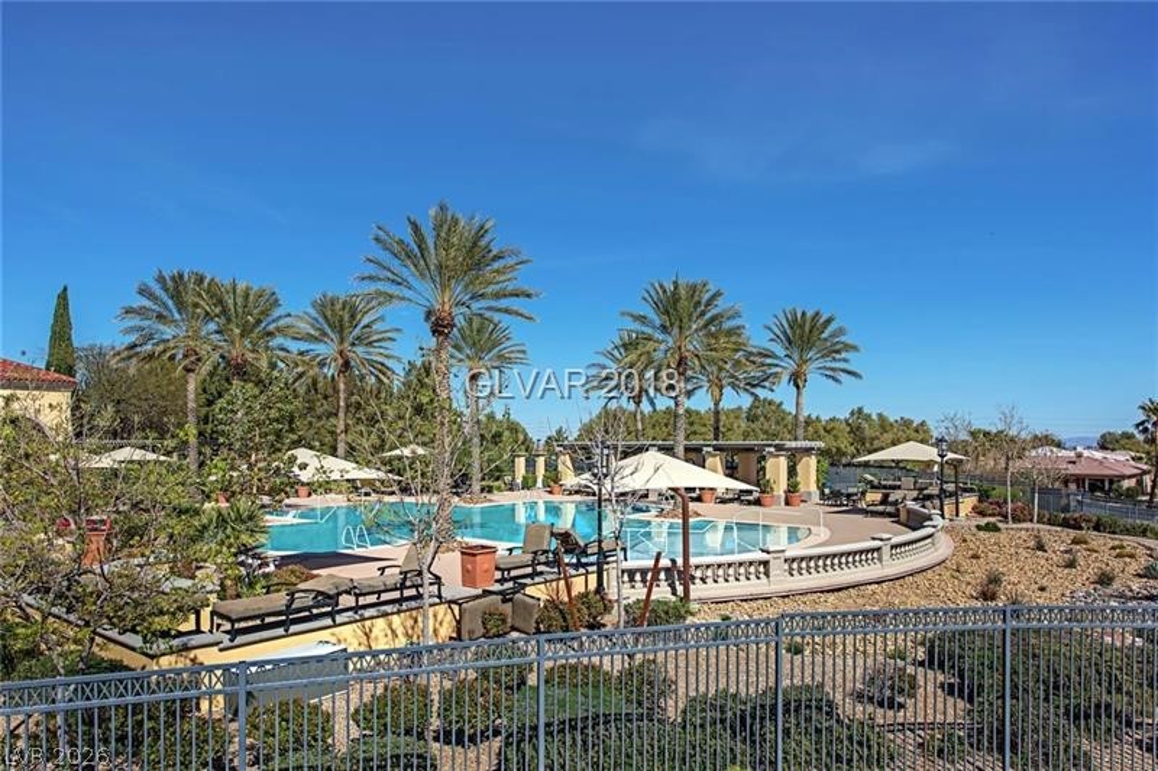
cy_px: 386
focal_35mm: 23
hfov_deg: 76.1
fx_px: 740
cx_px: 579
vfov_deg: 55.1
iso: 100
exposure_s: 1/500
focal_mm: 23
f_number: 8
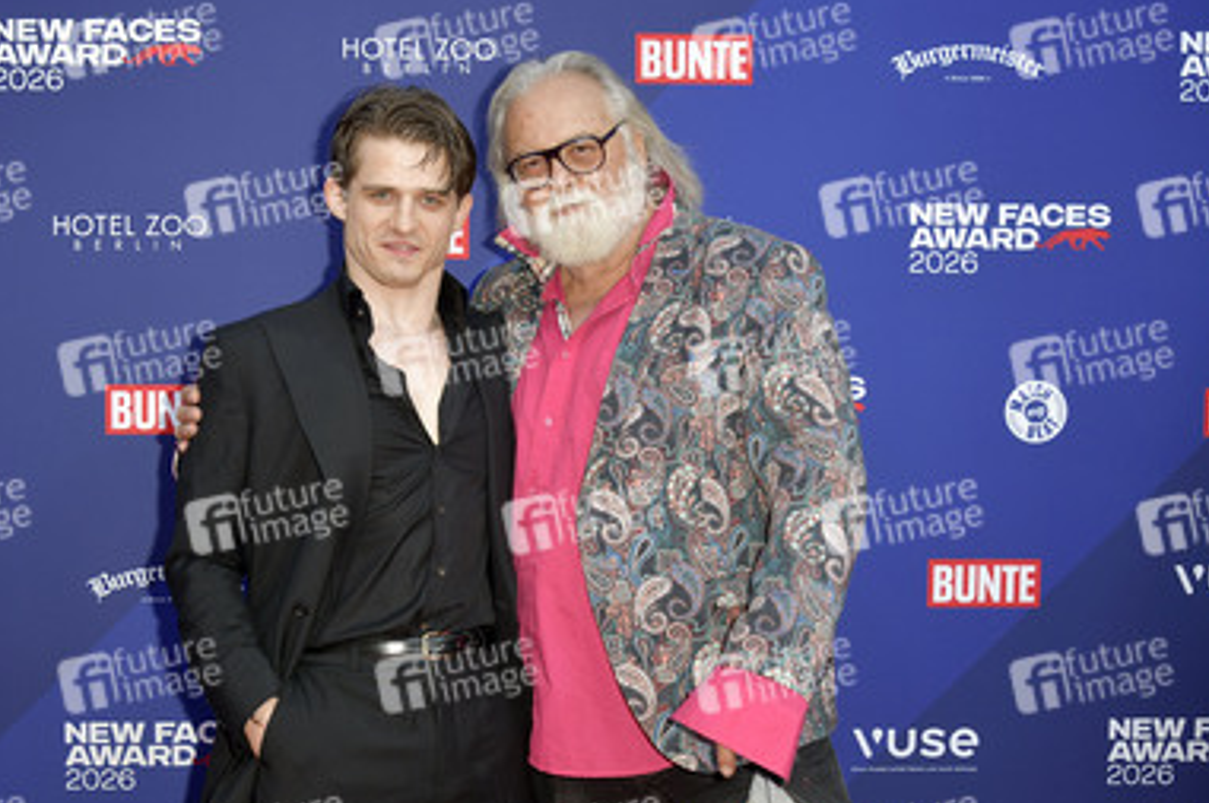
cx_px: 500
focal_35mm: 45
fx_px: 1509
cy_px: 438
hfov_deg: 43.5
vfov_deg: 29.8
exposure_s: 1/200
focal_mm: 38
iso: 640
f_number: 6.3
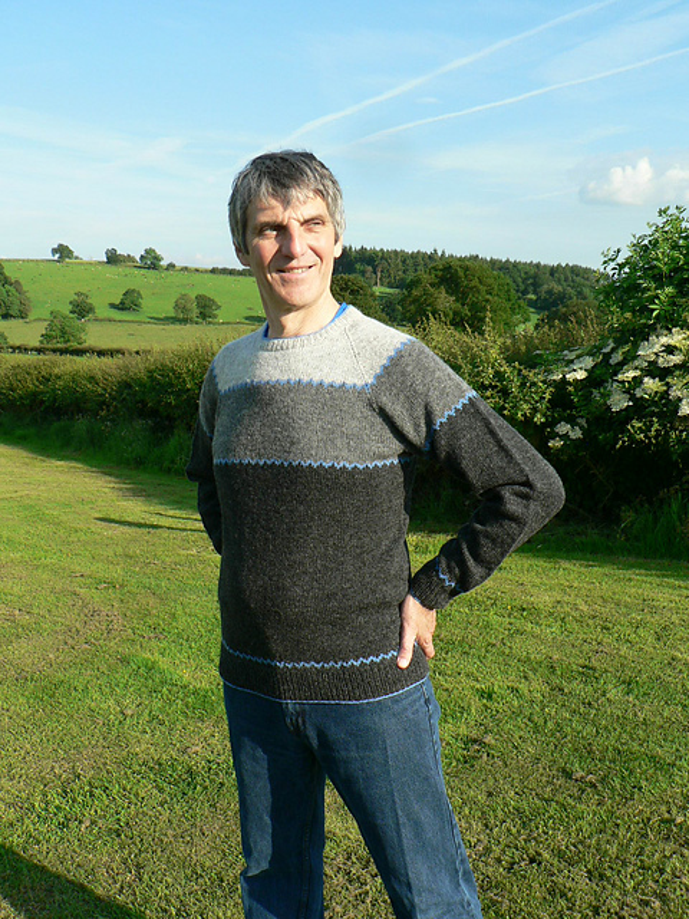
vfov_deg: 51.4
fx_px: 955
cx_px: 344
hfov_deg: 39.7
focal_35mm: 36
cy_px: 460
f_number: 4
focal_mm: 6
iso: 80
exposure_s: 1/400
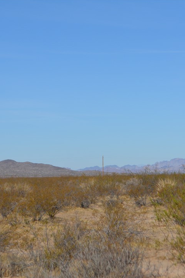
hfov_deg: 11.0
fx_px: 962
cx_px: 104
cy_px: 139
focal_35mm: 125
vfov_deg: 16.4
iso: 400
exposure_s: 1/2000
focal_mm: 55
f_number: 8
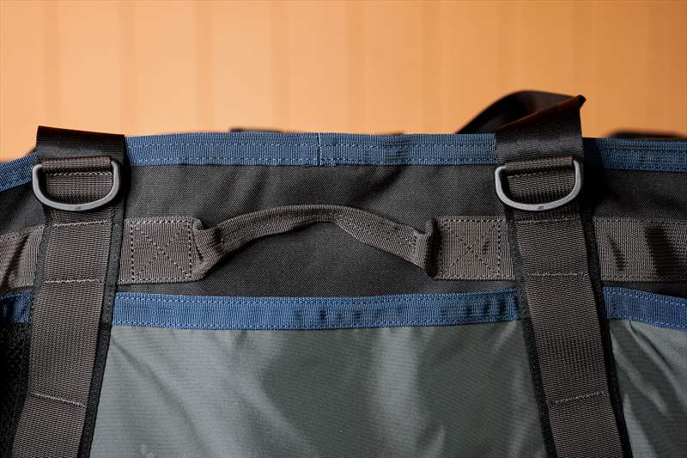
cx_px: 344
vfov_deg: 19.4
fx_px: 1335
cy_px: 229
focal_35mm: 70
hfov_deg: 28.8
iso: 800
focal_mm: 70
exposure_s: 1/100
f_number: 4
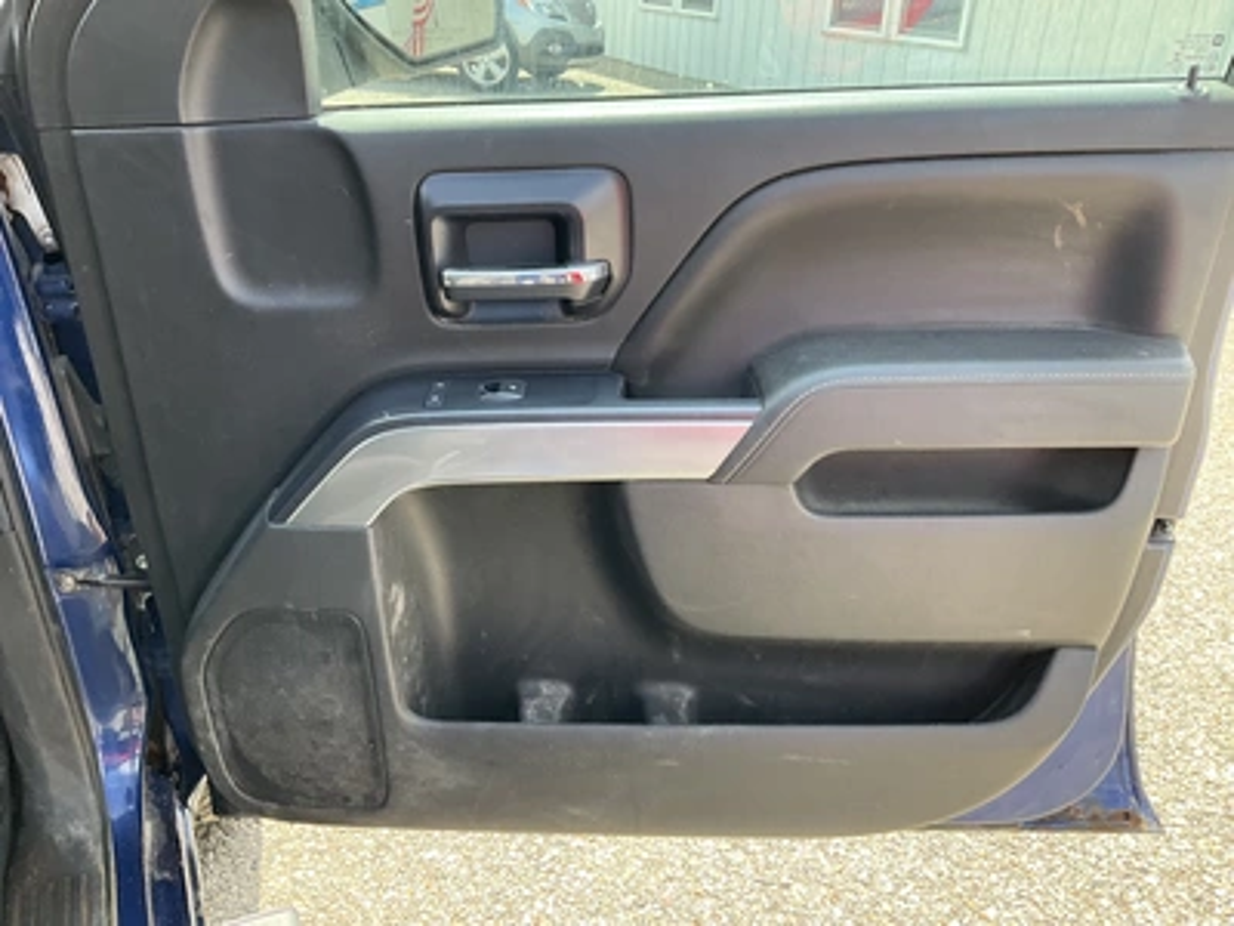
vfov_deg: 48.2
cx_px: 617
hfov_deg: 61.7
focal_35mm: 29
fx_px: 1034
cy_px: 463
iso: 25
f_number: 1.8
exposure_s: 1/172
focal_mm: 3
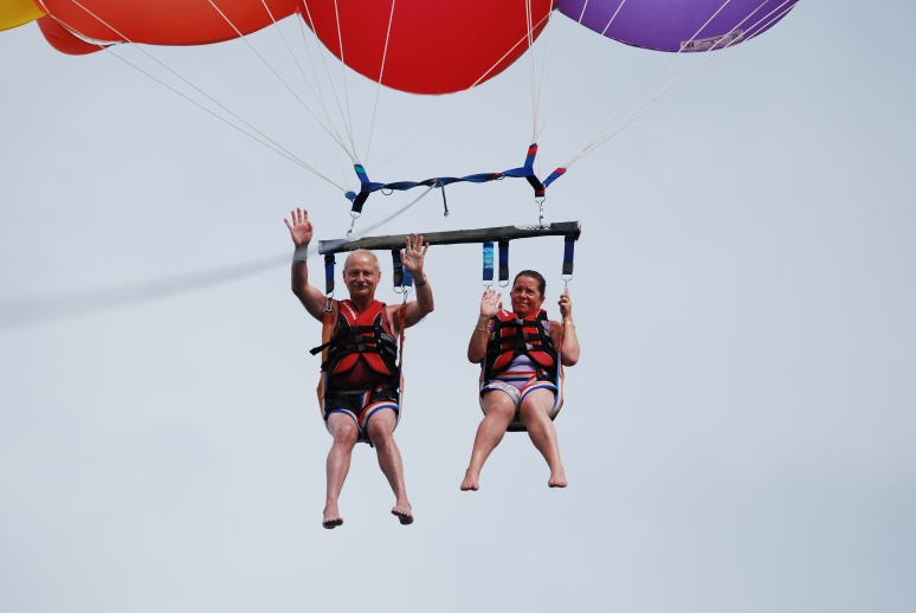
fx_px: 11463
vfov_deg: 3.1
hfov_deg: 4.6
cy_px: 306
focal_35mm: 450
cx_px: 458
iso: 200
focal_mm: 300
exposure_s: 1/1000
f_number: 5.6
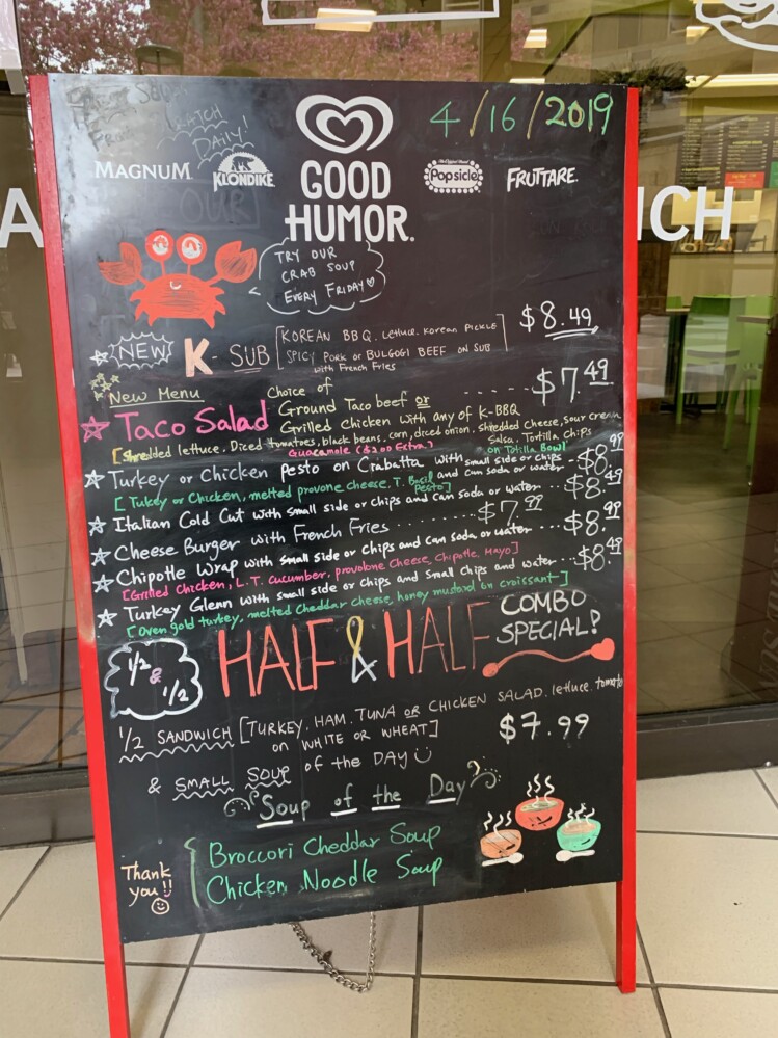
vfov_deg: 67.3
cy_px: 519
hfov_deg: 53.1
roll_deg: +0.2
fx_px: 779
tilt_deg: -14.1
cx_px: 389
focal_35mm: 26
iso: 125
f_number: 1.8
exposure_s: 1/60
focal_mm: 4.25
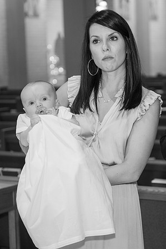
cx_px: 110
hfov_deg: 11.6
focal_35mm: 118
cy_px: 130
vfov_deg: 17.4
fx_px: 816
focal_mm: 70
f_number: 2.8
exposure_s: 1/100
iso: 1000
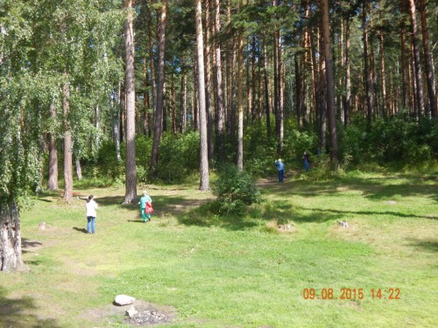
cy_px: 164
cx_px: 219
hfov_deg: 43.9
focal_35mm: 43
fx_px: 544
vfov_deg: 33.6
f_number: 3.6
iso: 125
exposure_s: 1/400
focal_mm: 7.7
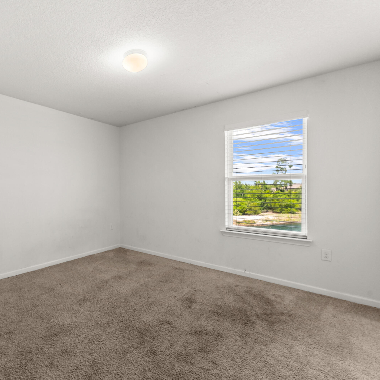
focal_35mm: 18
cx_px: 112
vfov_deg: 80.7
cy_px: 190
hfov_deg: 76.8
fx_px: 224
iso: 400
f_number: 8
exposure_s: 1/4
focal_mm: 14
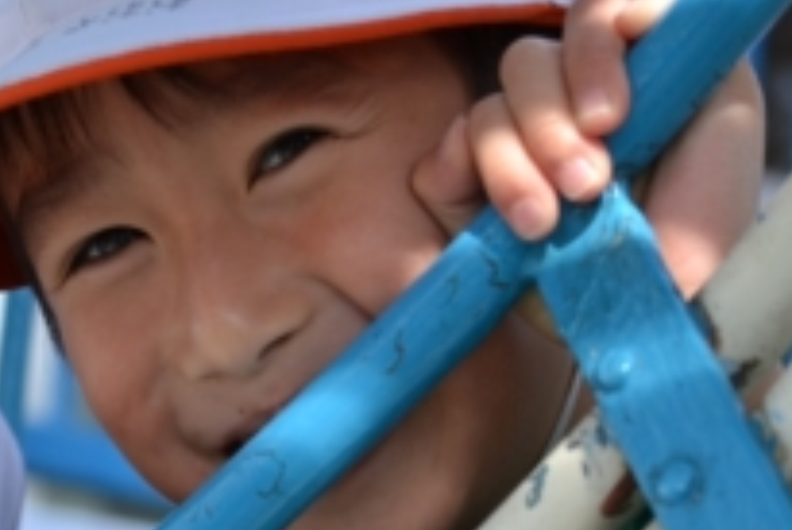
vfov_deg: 8.5
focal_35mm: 161
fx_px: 3544
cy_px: 474
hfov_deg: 12.7
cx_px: 89
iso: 110
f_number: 5.6
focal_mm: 55
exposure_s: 1/125
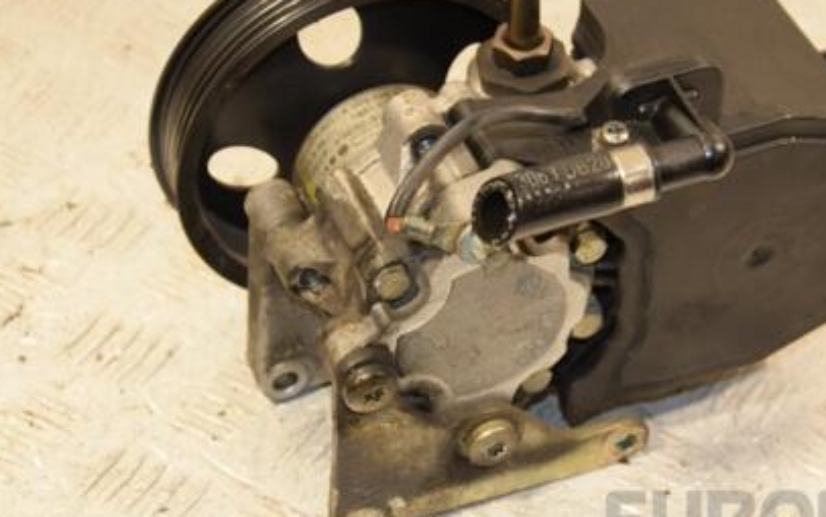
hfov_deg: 18.4
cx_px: 568
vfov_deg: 11.6
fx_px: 2544
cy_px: 250
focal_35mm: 113
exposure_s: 1/200
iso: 800
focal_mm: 50
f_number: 5.6
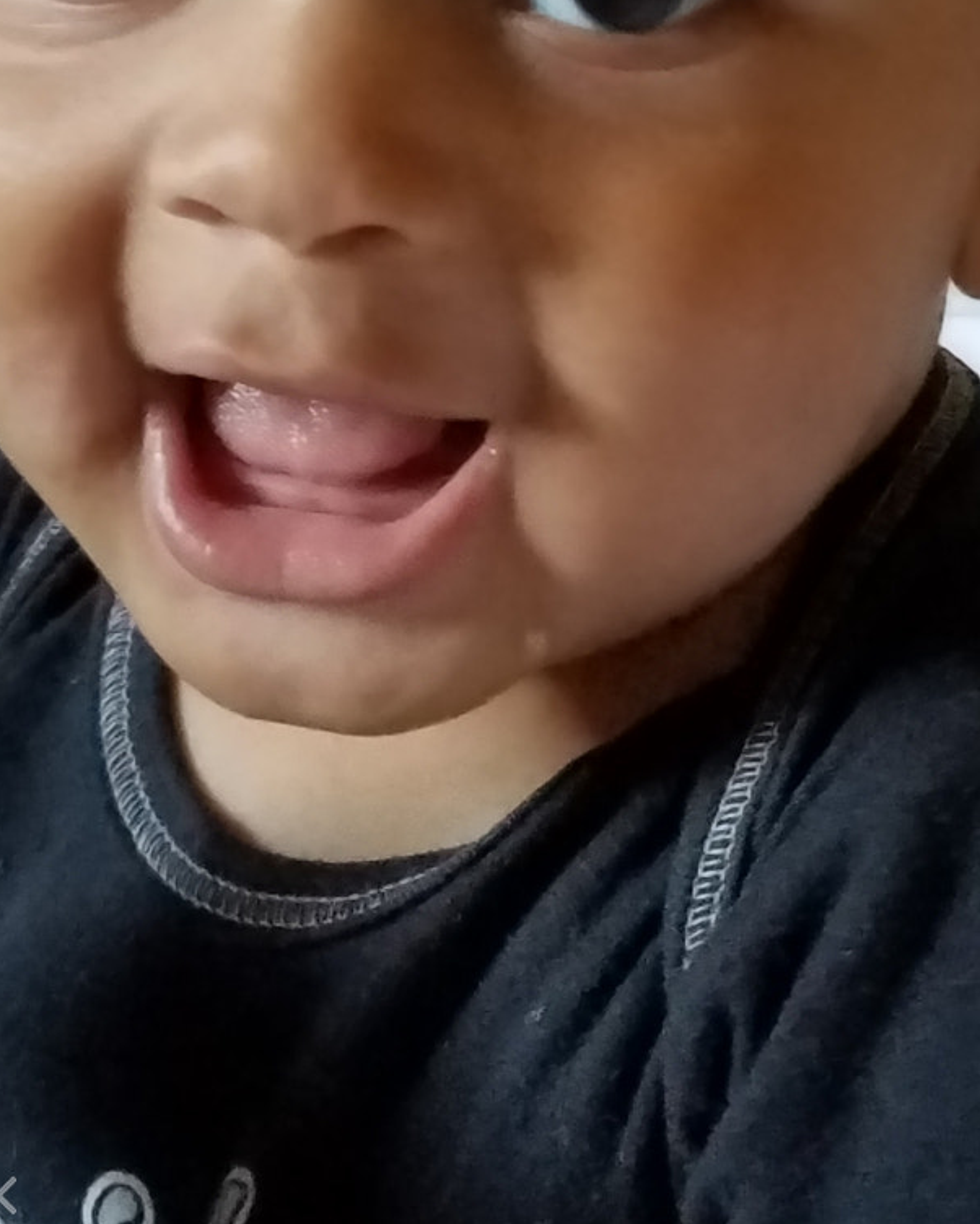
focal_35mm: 54
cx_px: 589
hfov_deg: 28.0
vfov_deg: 33.0
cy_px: 125
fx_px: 1957
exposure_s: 1/60
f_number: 1.7
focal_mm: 4.2
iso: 500
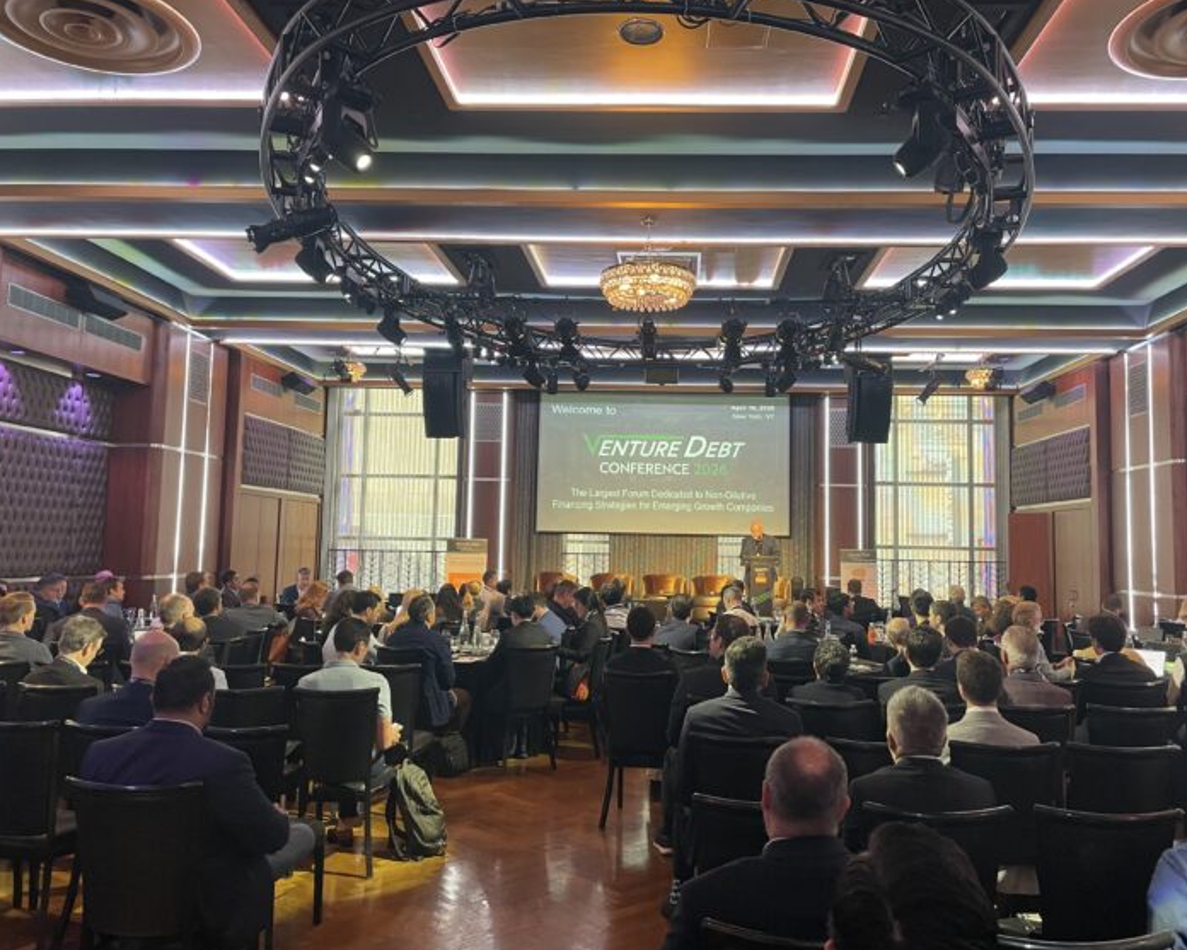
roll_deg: -0.8
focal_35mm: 28
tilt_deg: +4.3
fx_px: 984
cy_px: 471
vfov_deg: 51.5
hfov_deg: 62.1
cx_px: 640
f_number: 1.6
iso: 250
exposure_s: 1/60
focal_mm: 4.2
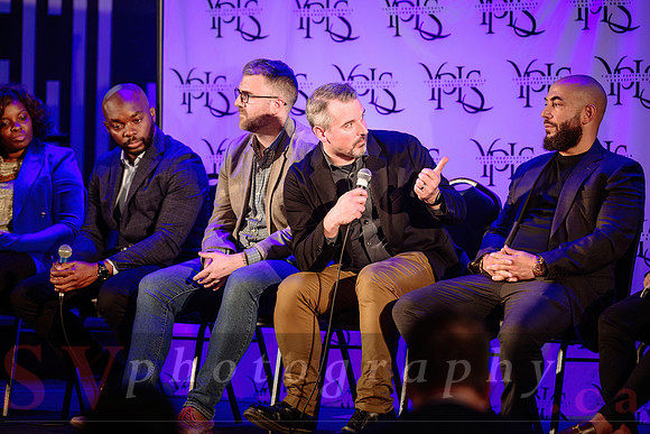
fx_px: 3612
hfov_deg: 10.3
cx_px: 325
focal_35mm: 200
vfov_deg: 6.9
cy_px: 217
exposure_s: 1/160
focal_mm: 200
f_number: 4
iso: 1600
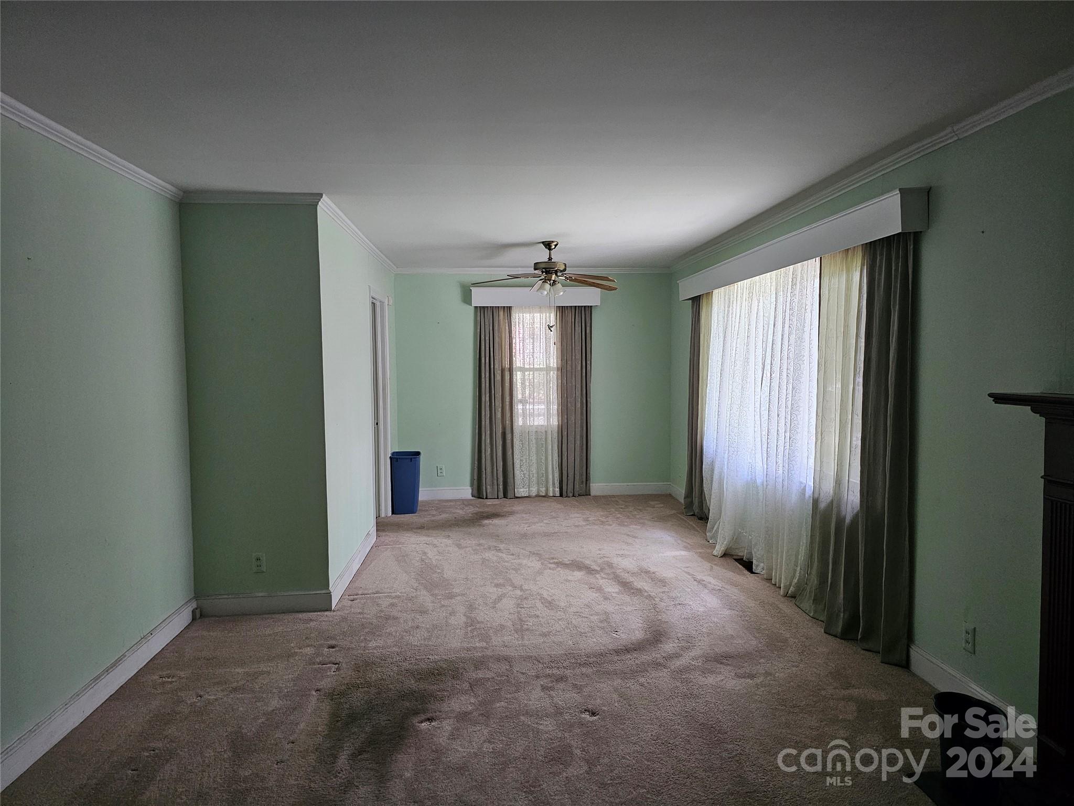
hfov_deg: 73.9
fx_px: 714
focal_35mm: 23
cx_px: 537
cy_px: 403
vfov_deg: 58.9
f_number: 1.7
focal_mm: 6.3
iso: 640
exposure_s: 1/60
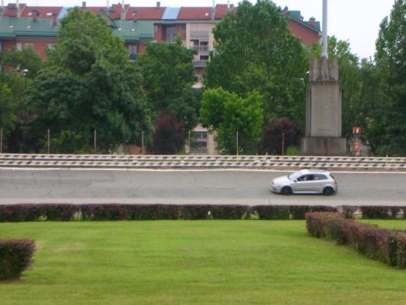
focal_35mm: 142
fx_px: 1666
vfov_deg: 10.5
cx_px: 236
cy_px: 155
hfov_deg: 13.9
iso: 50
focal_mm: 17.4
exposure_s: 1/143
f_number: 5.4
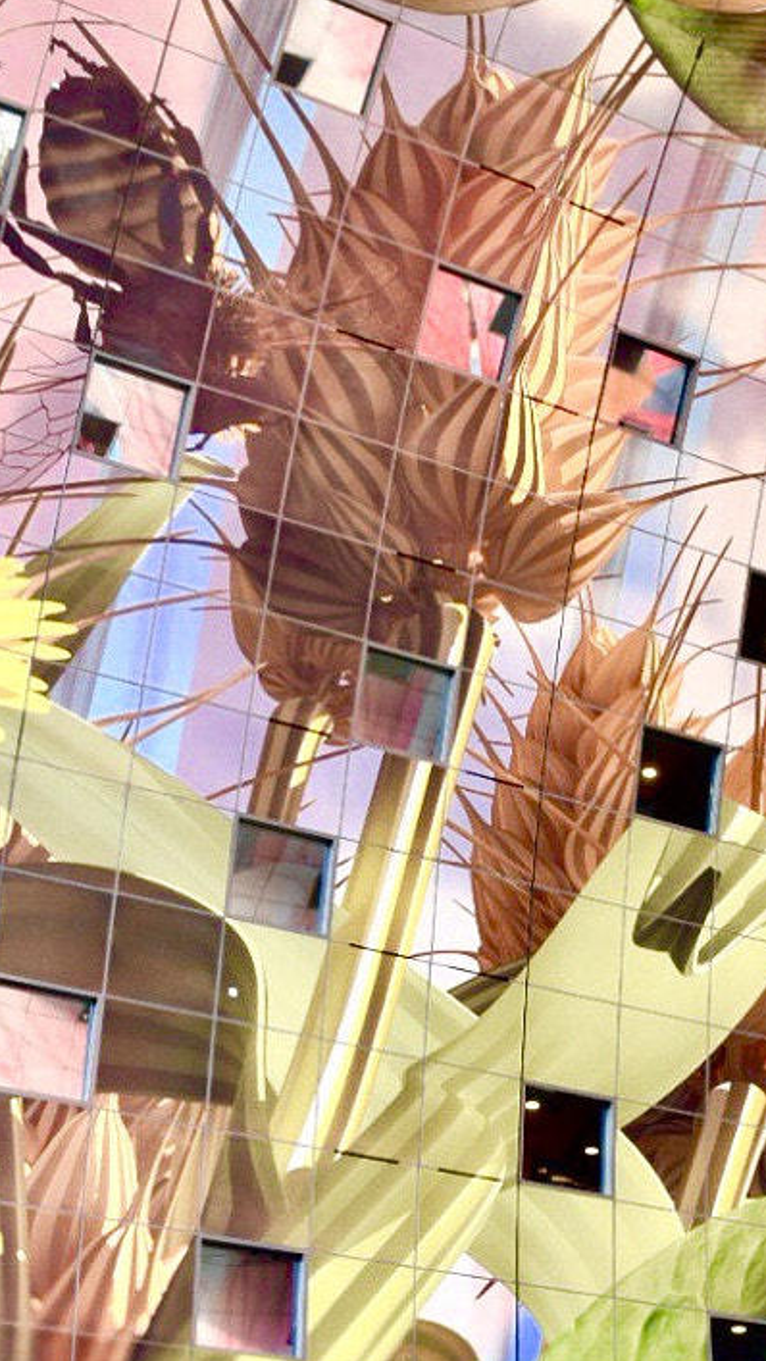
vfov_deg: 32.4
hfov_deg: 18.2
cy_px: 955
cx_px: 805
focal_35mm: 64
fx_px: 2310
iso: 100
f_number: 8
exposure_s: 1/13
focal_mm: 18
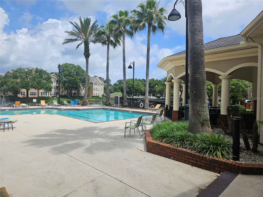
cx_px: 132
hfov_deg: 73.9
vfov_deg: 58.9
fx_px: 175
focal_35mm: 23
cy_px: 98
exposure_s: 1/2333
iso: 25
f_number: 1.8
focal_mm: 5.4
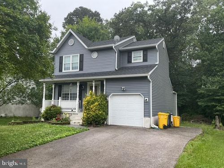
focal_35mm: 29
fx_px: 188
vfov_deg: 48.2
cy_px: 84
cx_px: 112
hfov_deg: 61.7
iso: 20
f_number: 1.8
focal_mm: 3
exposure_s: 1/148
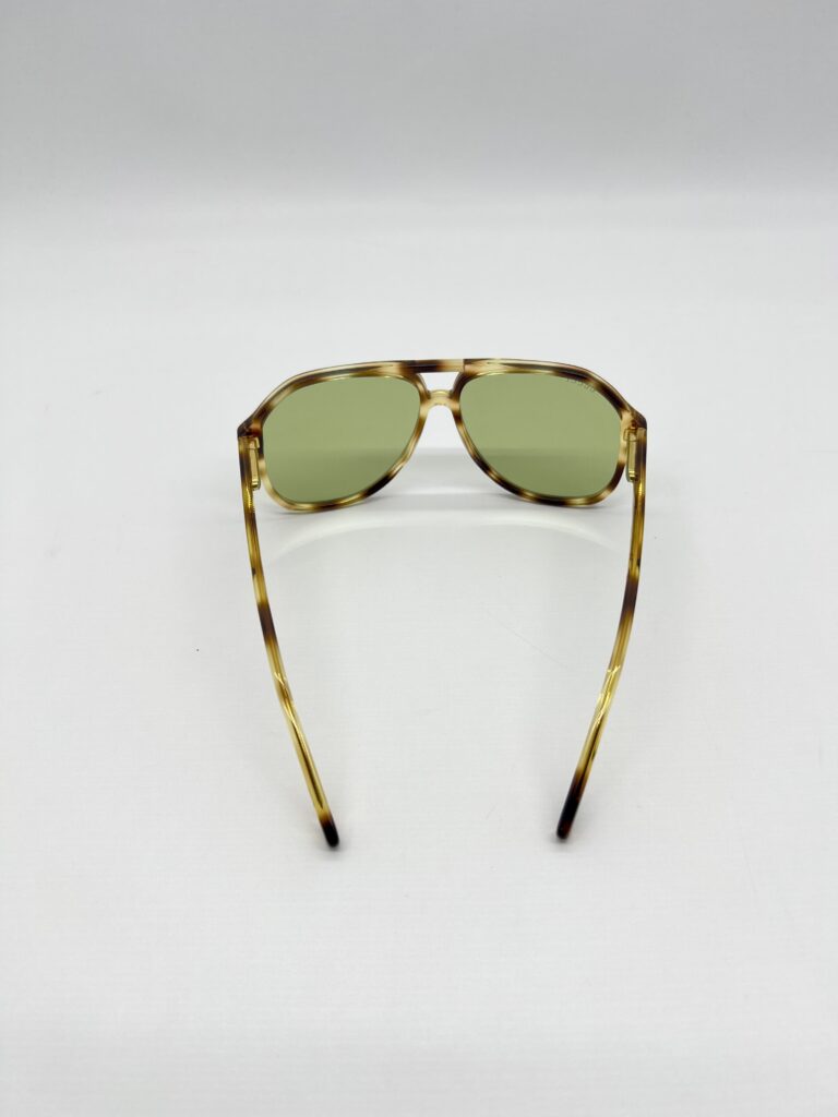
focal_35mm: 26
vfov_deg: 67.3
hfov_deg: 53.1
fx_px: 839
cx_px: 419
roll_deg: +1.7
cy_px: 558
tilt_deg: -40.6
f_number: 1.5
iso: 40
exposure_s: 1/263
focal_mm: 5.7
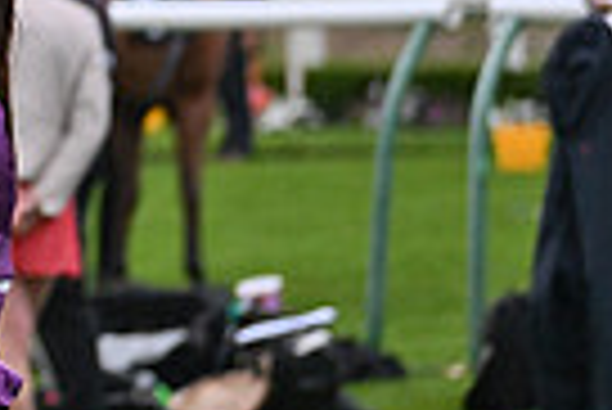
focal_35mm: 367
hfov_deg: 5.5
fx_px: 6246
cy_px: -237
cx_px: -666
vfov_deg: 3.7
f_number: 2.8
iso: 3200
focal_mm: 86
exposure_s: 1/400
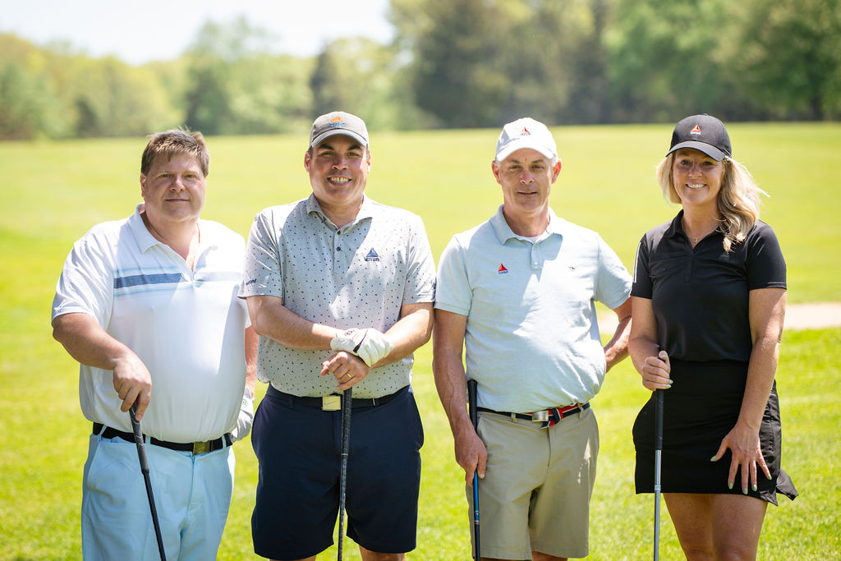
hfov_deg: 15.6
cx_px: 389
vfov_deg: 10.5
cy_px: 259
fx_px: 3064
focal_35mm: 131
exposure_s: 1/1600
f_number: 2.8
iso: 400
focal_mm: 122
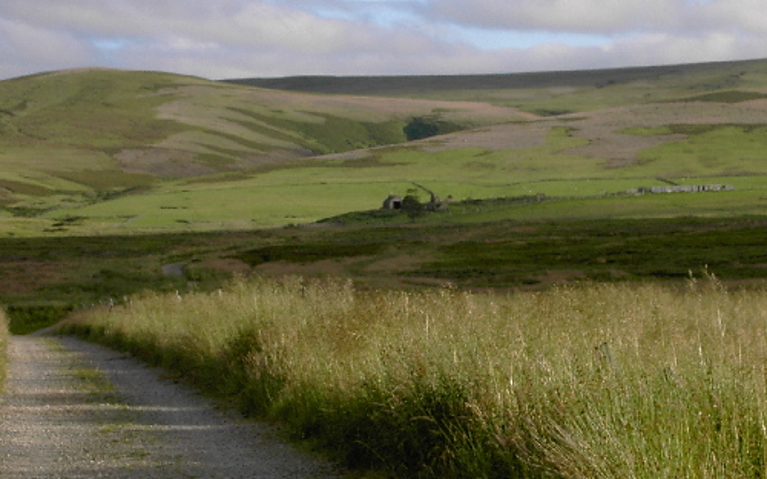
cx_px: 439
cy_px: 263
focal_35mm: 171
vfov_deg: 7.7
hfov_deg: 12.3
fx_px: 3573
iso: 100
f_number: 8
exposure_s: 1/200
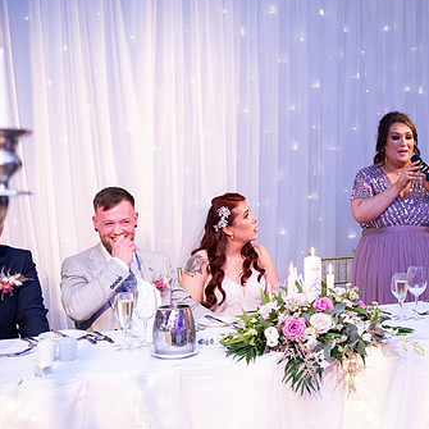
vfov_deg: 30.6
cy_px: 229
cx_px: 369
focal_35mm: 56
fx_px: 785
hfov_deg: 29.5
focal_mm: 38
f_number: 3.5
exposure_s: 1/80
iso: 800
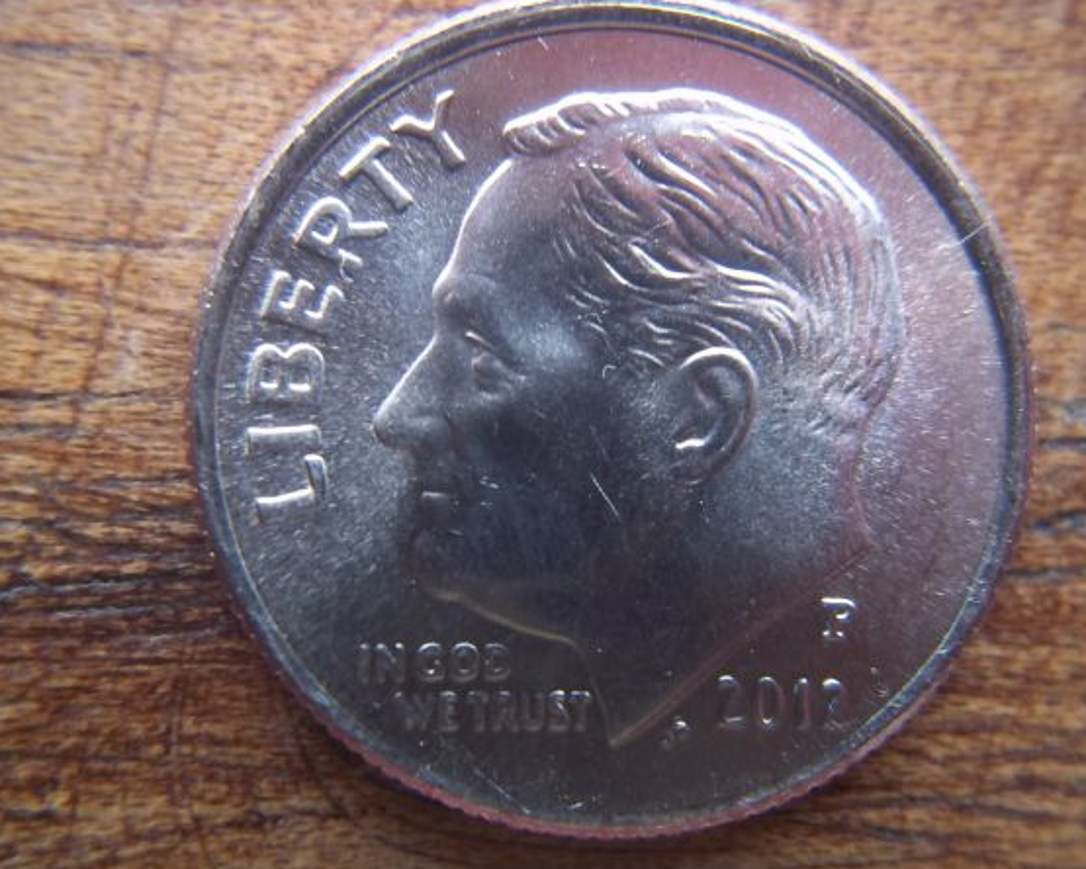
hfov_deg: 47.9
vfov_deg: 39.2
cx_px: 519
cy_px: 436
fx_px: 1221
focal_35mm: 38
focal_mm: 6.5
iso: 80
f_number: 3.1
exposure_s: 1/80
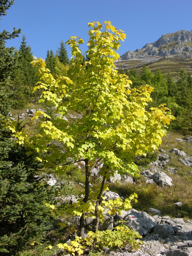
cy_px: 128
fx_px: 340
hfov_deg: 31.5
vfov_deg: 41.2
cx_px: 96
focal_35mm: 46
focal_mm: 11.6
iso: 50
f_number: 5.3
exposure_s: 1/157
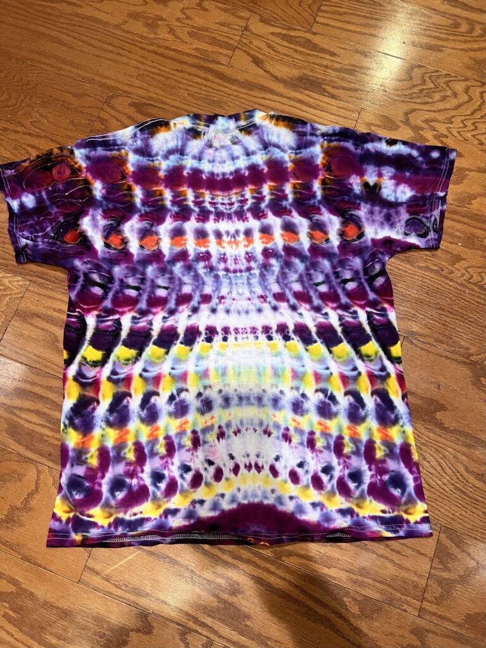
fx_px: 487
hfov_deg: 53.1
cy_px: 324
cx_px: 243
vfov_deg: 67.3
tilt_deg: -75.3
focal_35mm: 26
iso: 160
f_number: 1.5
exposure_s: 1/42
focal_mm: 5.7
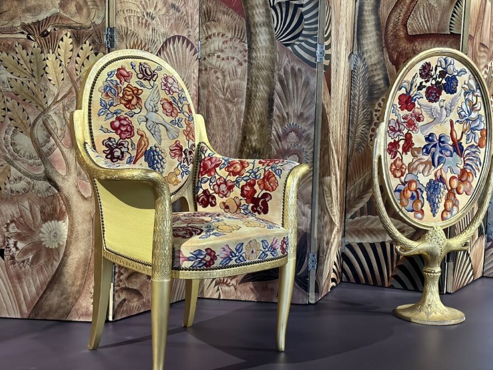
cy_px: 198
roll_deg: -2.1
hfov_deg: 35.5
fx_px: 769
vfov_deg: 27.0
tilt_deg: -7.1
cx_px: 275
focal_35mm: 54
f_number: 1.78
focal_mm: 6.86
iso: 500
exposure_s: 1/36
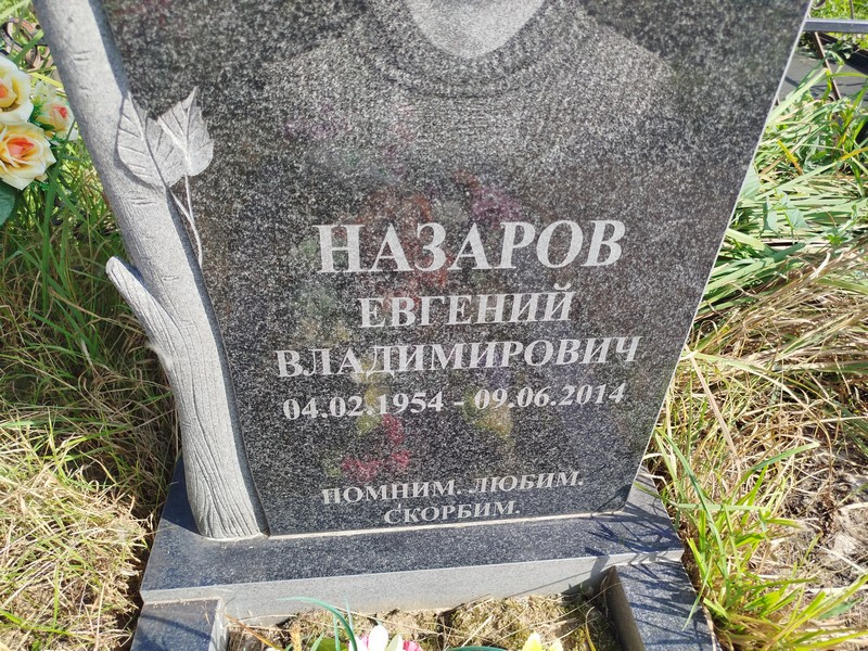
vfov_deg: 56.8
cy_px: 326
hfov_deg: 71.6
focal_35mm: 24
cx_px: 434
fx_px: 602
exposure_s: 1/547
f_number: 1.7
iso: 50
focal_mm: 5.31
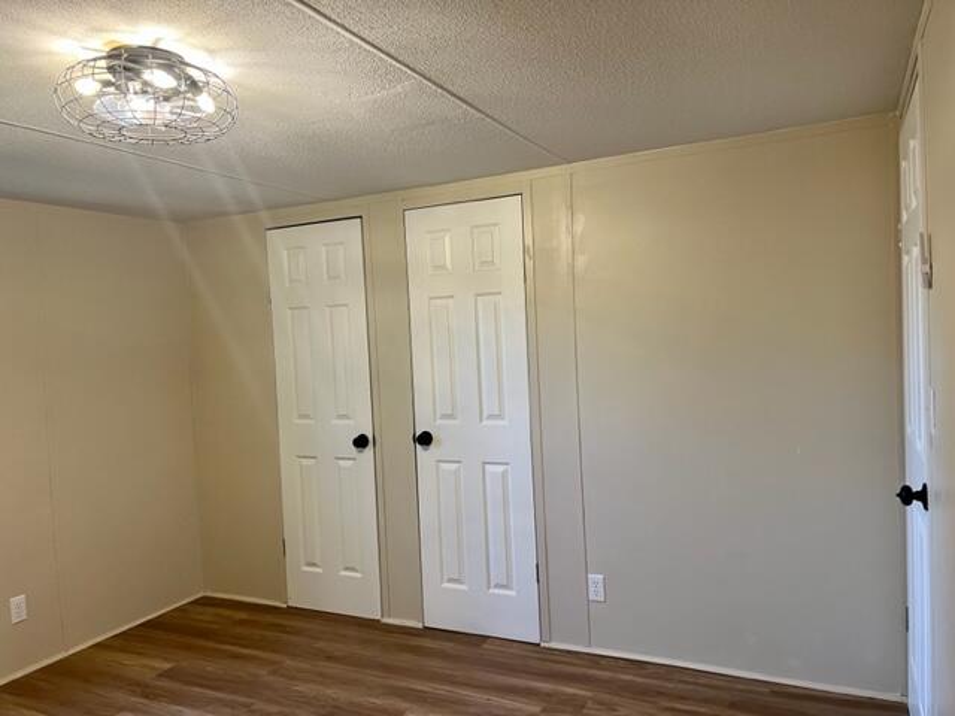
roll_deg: +3.1
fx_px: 717
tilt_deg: -2.9
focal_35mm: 26
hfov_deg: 67.3
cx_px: 478
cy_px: 358
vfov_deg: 53.1
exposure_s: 1/60
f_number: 1.5
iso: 100
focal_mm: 5.7
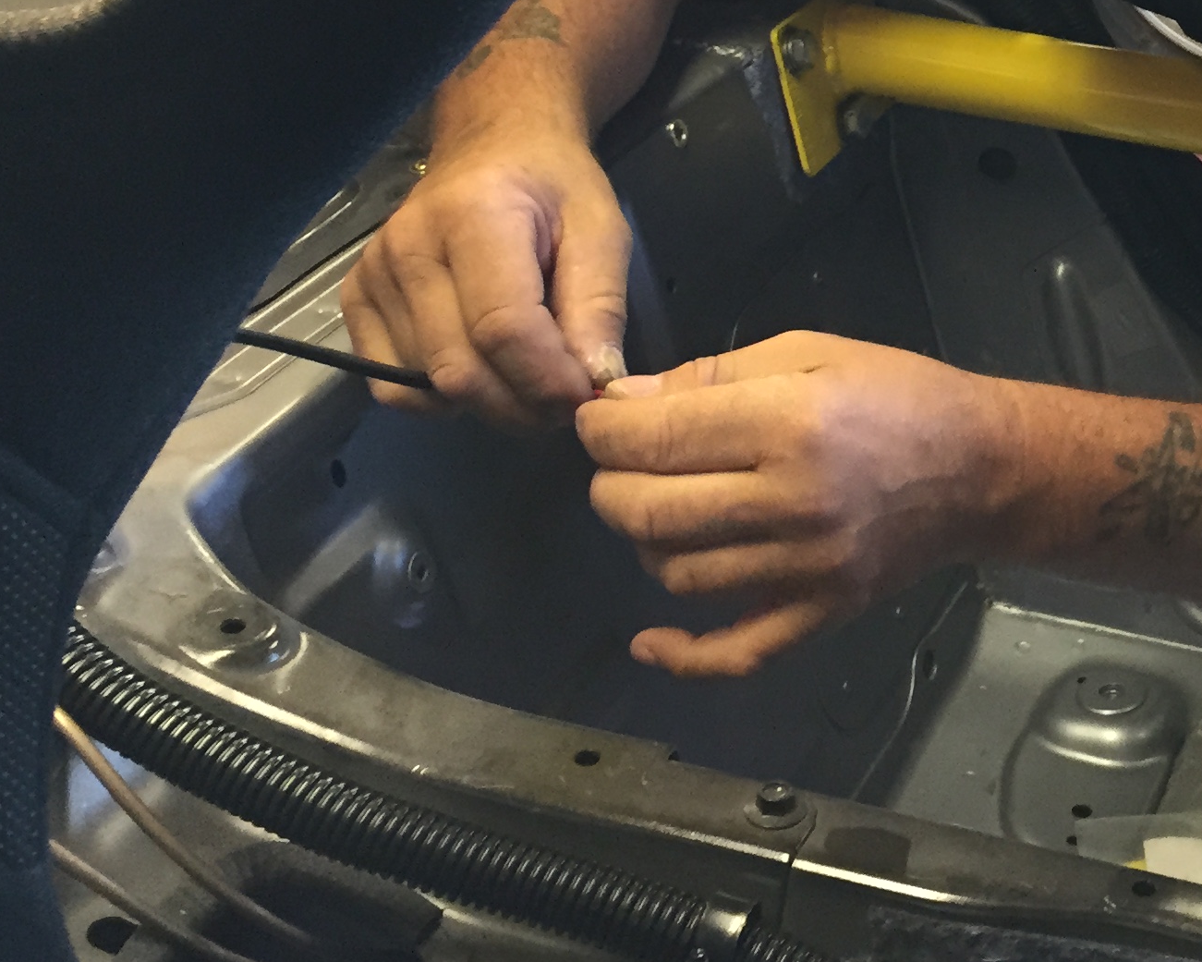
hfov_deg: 25.1
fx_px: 2526
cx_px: 1275
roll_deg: -4.4
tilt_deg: -20.8
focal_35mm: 71
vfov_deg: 20.9
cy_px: 17
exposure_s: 1/30
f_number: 2.2
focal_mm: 4.15
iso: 160
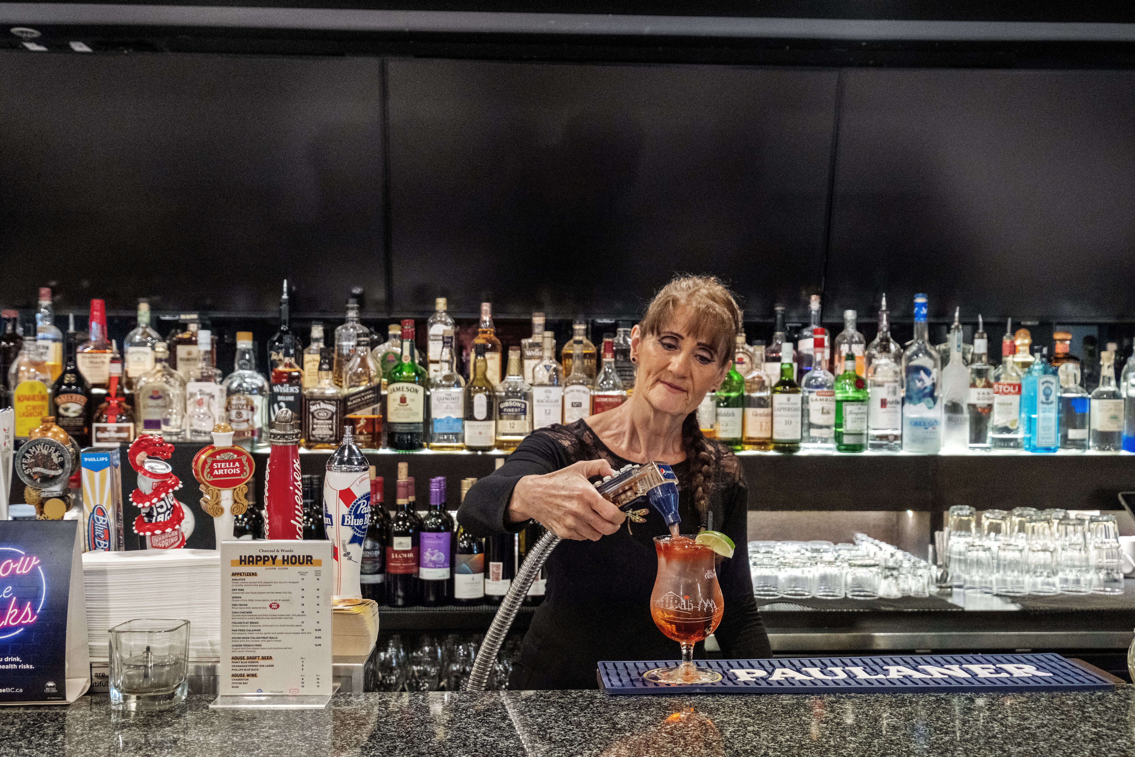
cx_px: 568
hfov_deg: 53.1
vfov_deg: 36.9
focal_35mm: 36
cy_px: 378
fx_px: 1135
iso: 1600
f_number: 5
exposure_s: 1/60
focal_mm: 24
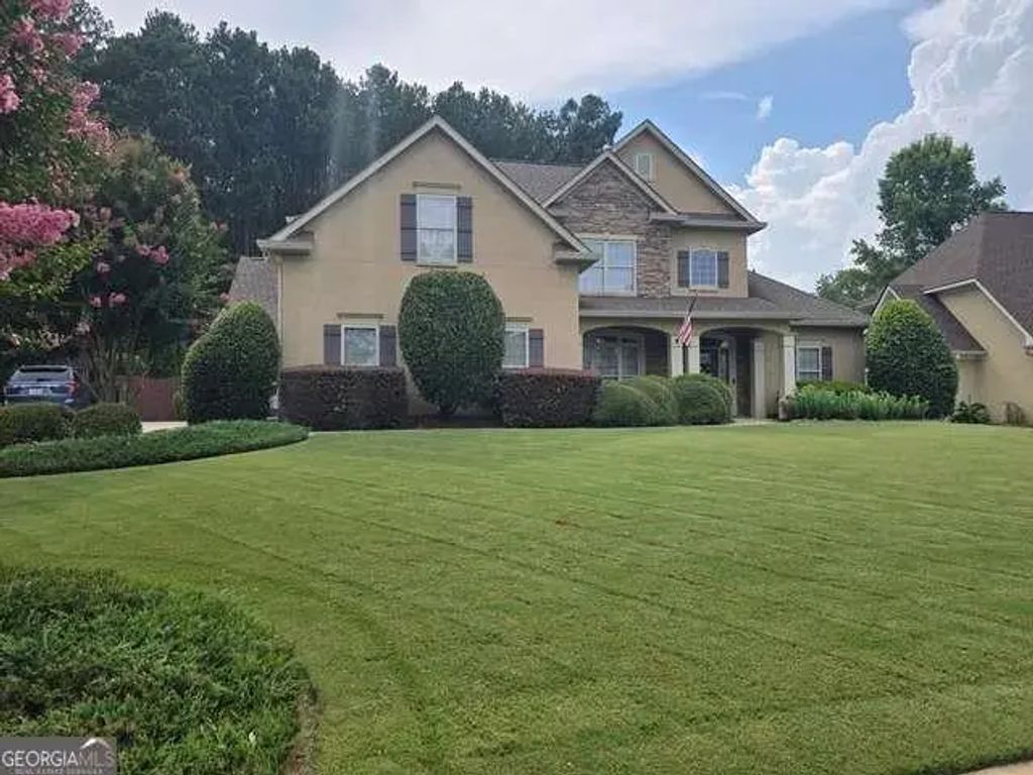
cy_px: 388
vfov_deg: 58.9
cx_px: 516
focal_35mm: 23
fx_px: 686
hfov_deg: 73.9
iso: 12
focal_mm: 6.3
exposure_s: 1/1114
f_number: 1.7
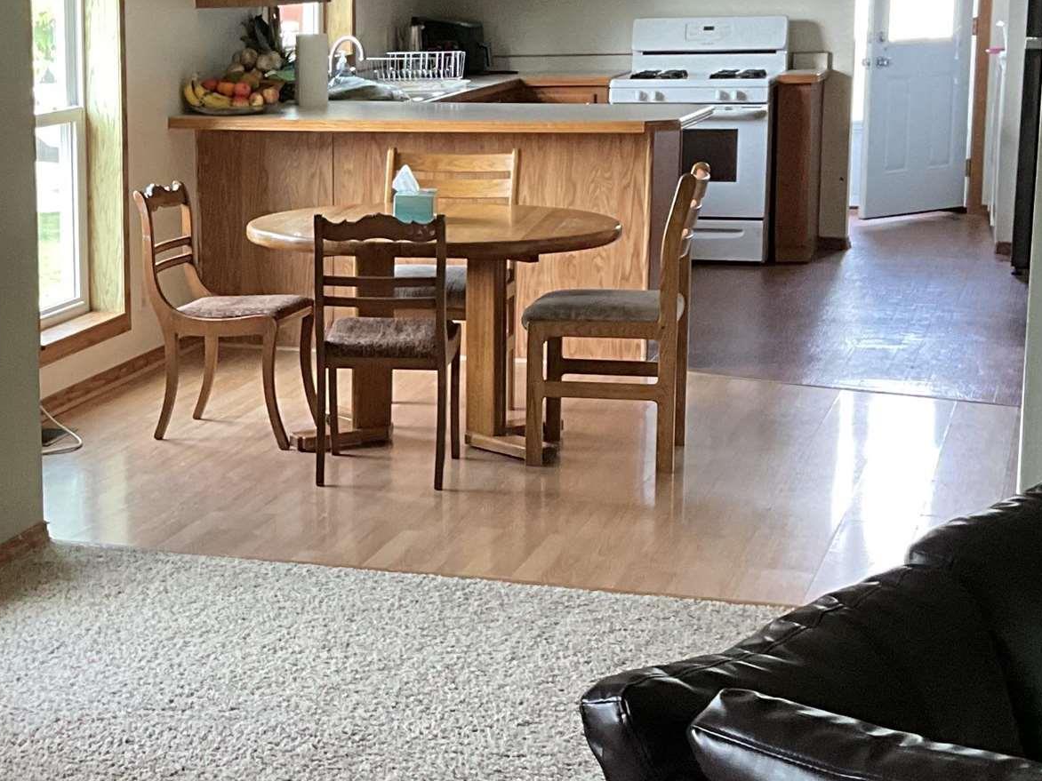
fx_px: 2288
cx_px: 114
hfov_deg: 24.9
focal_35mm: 76
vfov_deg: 19.4
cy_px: 411
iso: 125
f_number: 1.8
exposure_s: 1/60
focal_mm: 3
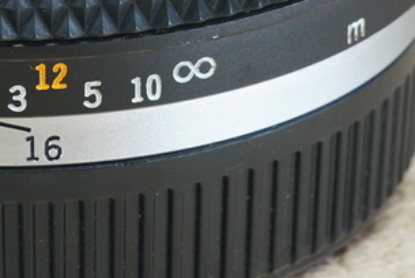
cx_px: -72
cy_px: -264
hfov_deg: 5.4
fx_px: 4396
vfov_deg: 3.6
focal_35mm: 381
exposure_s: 1
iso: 100
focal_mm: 48
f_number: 9
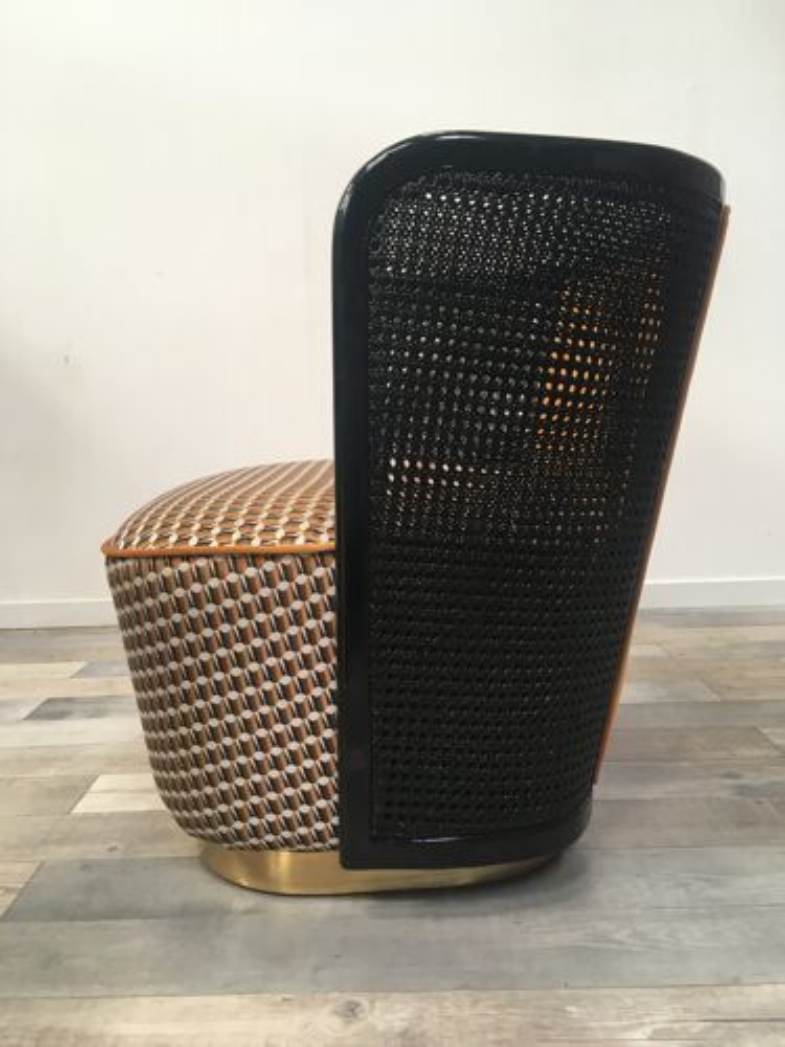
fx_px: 877
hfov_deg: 48.2
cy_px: 524
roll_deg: +0.5
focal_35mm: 29
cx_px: 392
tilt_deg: -8.6
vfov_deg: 61.7
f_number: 2.2
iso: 64
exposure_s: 1/33
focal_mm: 4.15
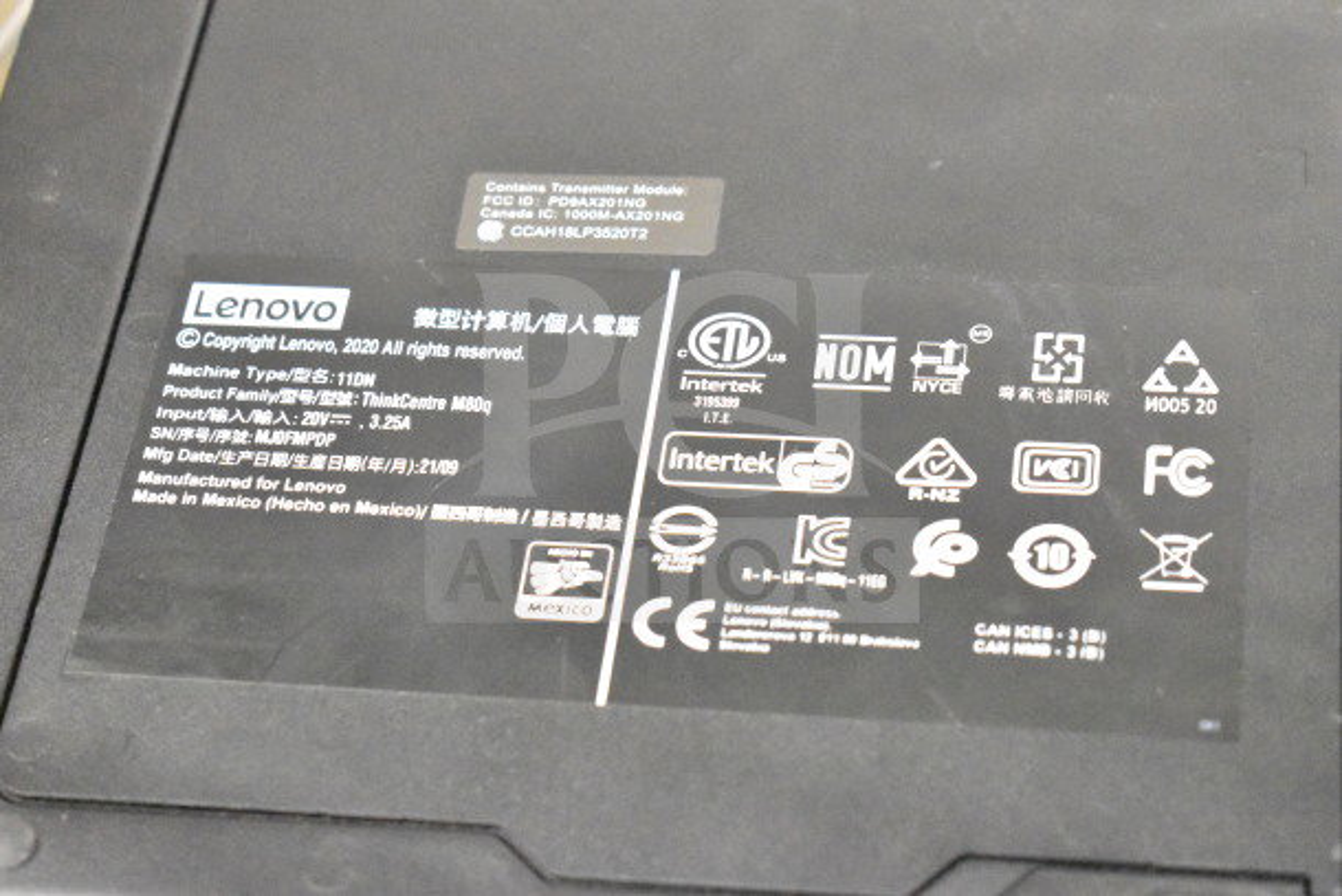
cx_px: 671
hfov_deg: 26.0
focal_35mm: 78
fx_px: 2908
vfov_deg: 17.5
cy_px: 448
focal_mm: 52
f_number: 5.6
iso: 25600
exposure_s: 1/80
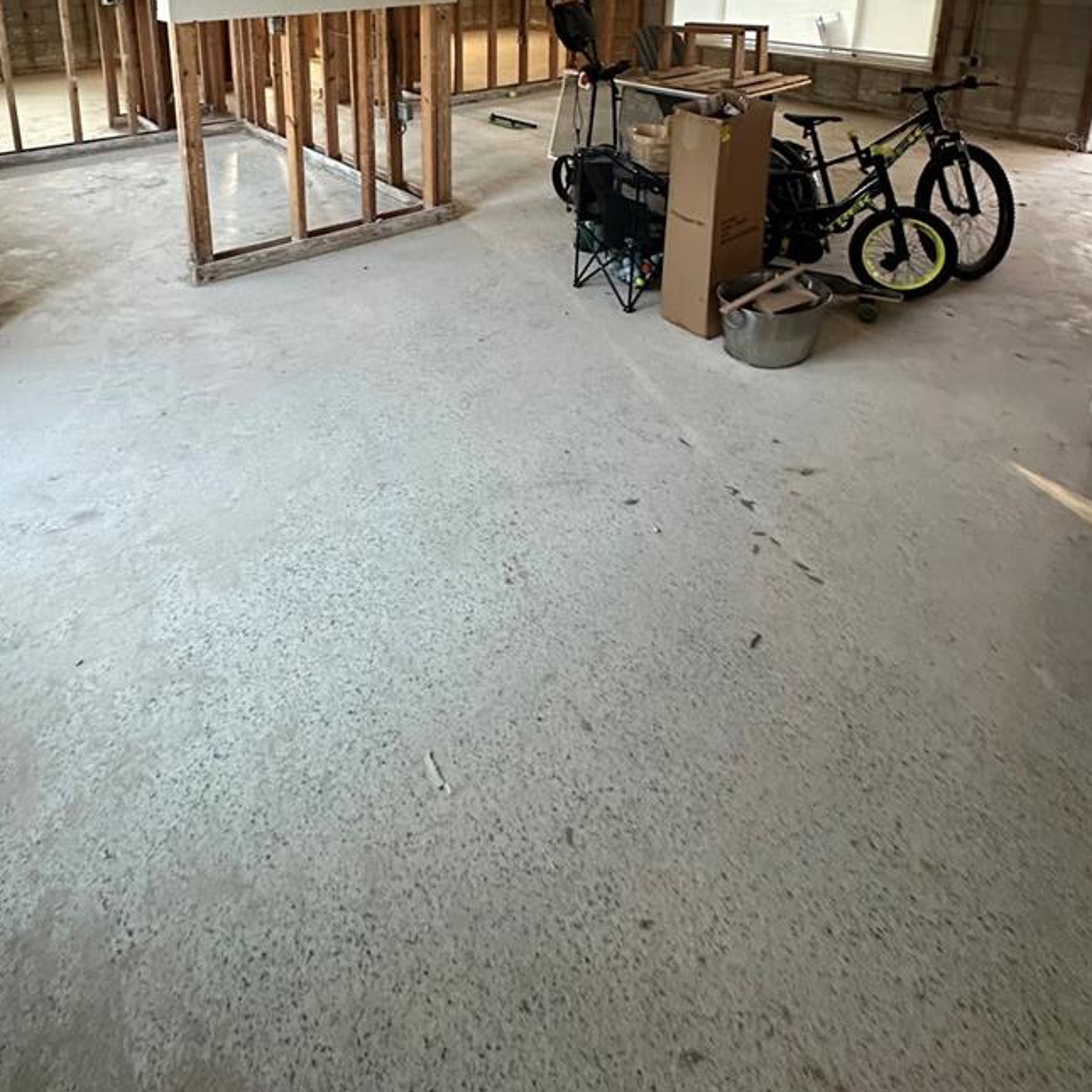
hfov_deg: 66.5
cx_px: 424
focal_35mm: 23
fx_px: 821
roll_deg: +0.7
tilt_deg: -14.4
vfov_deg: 59.0
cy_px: 142
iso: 640
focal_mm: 2.22
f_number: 2.2
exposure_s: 1/60
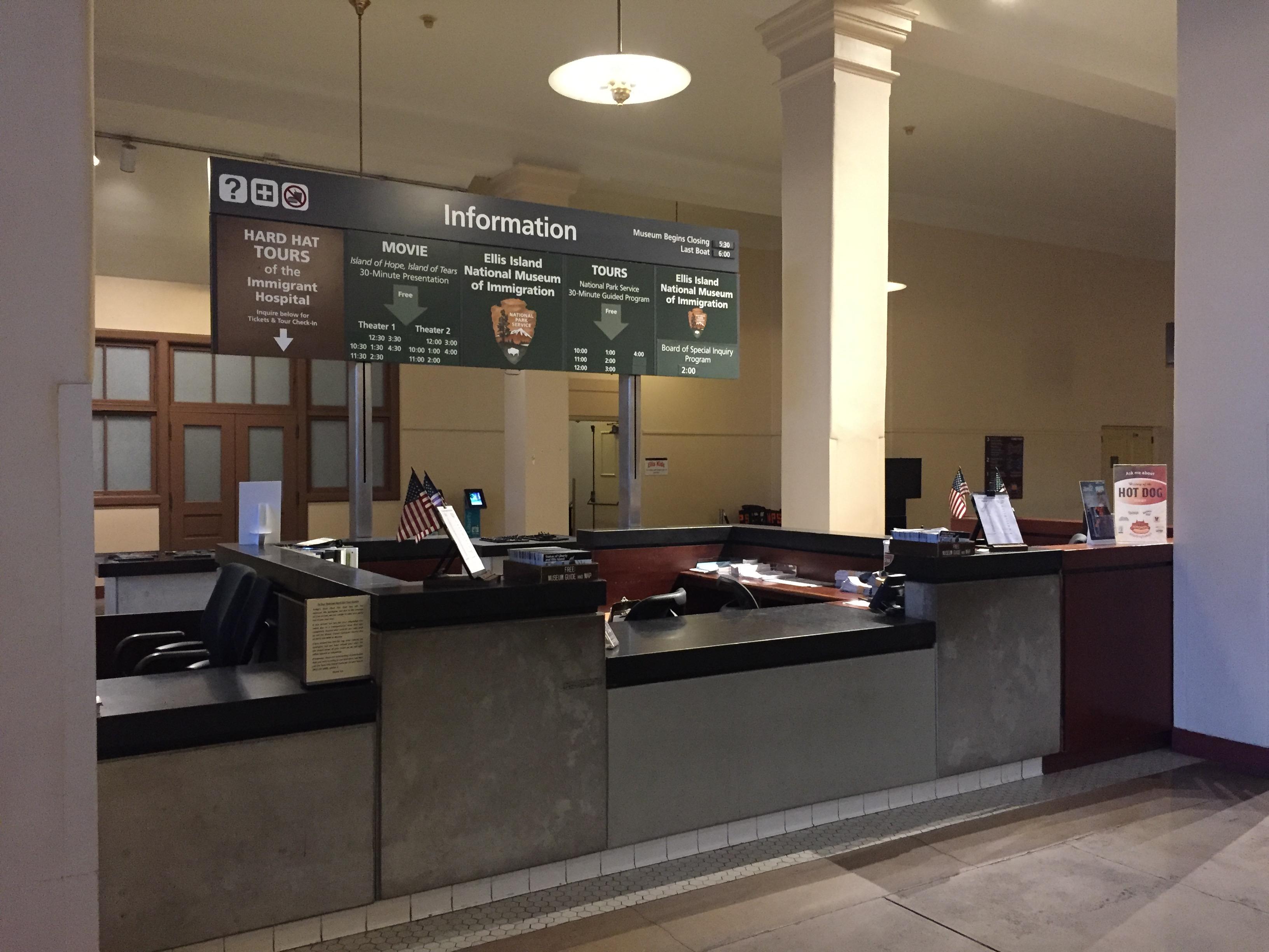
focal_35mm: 29
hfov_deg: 61.7
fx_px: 1063
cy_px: 476
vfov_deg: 48.2
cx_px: 634
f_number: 2.2
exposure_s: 1/15
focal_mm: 4.15
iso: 320
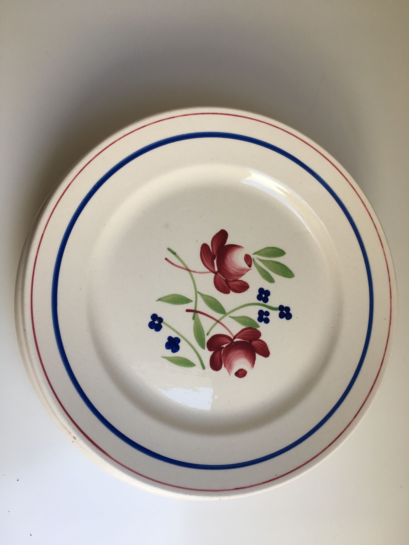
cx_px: 204
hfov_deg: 48.2
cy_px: 272
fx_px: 457
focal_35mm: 29
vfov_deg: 61.7
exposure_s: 1/100
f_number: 2.2
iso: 32
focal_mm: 4.15
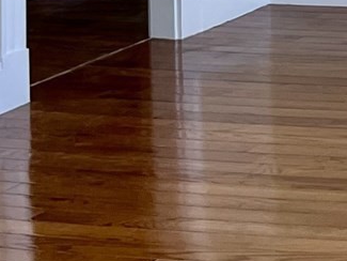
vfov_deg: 8.5
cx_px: 801
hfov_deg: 10.5
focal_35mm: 164
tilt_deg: -2.7
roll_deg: +0.6
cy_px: -290
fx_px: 1645
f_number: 1.5
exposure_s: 1/120
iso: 64
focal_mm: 5.7
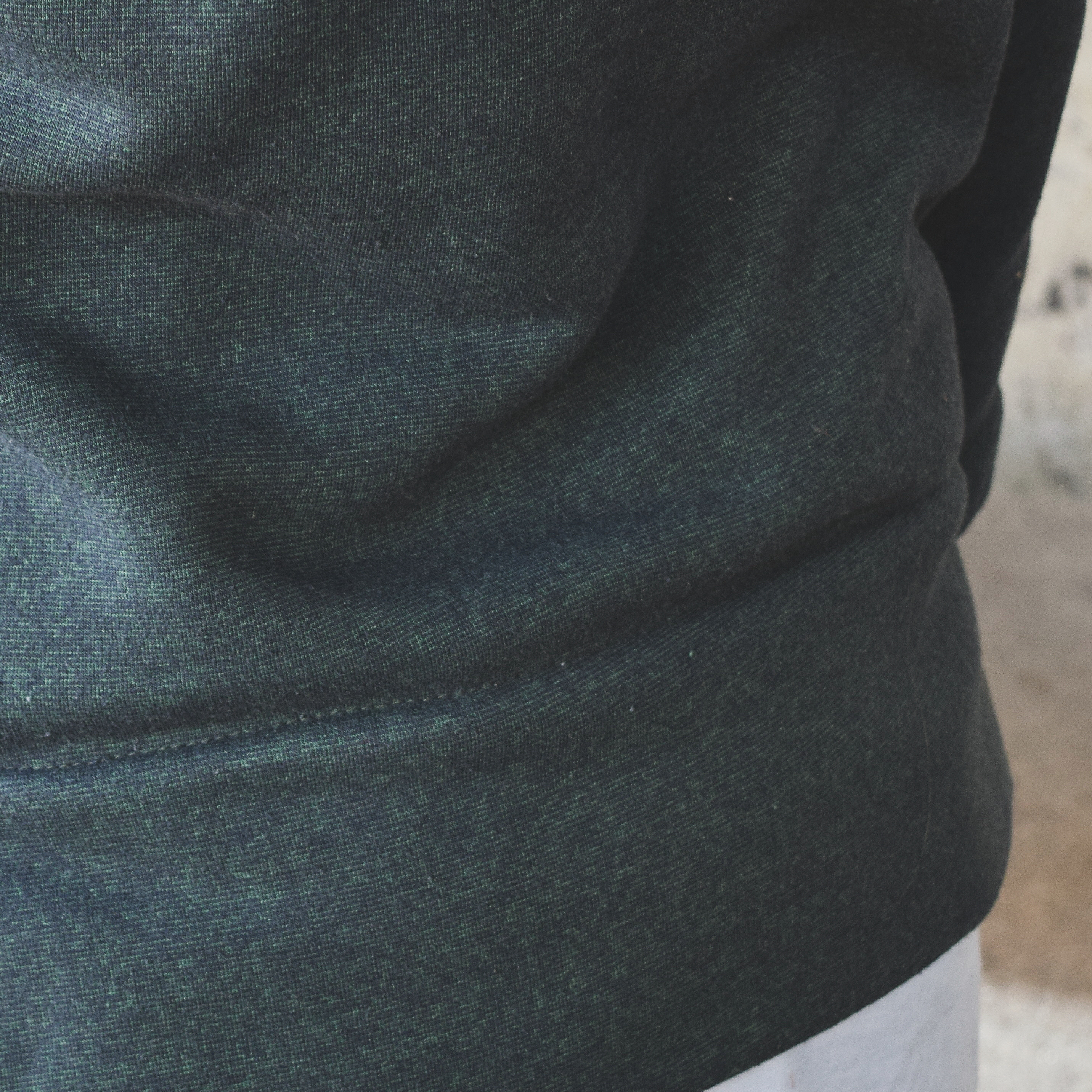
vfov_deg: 11.9
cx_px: 400
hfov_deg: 11.9
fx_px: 5243
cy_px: 625
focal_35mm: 147
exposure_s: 1/60
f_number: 5.6
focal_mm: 55
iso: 400
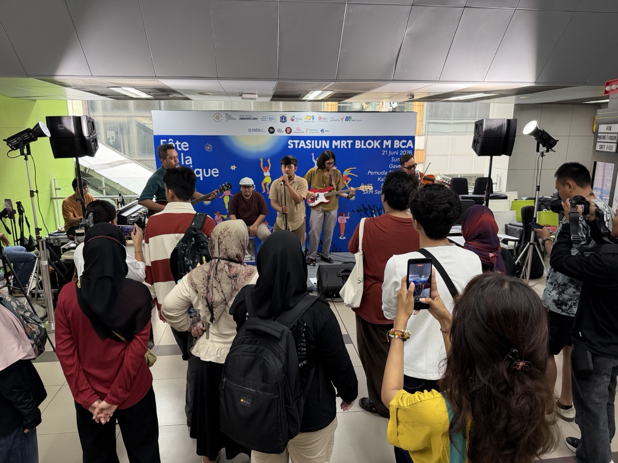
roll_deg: -0.5
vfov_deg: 56.8
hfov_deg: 71.6
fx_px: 428
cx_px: 309
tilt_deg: -11.8
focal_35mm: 24
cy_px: 232
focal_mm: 6.76
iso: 200
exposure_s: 1/89
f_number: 1.78
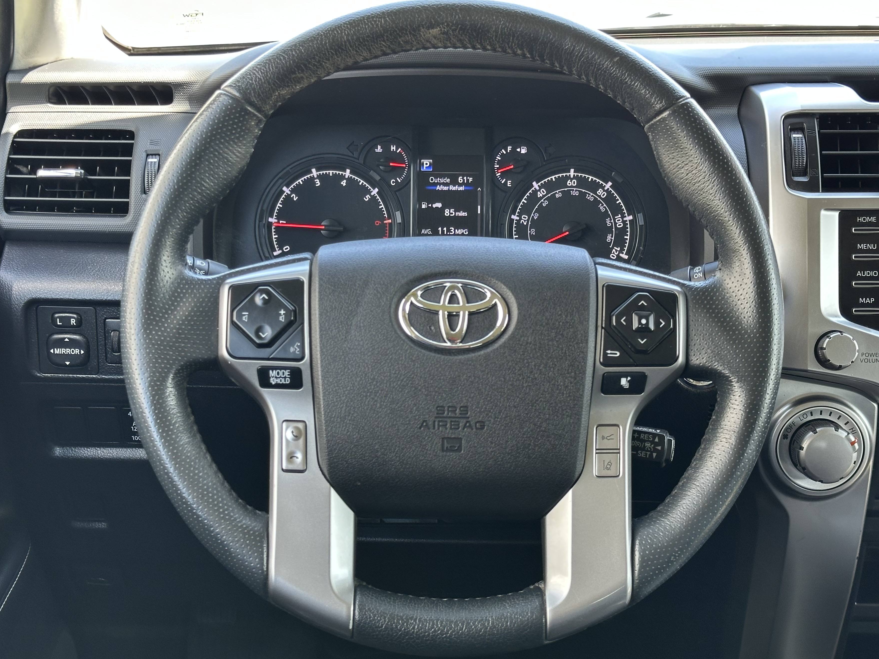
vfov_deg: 26.6
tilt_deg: -19.1
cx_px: 436
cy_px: 334
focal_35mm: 55
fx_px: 1397
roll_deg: +2.2
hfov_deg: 34.9
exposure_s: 1/67
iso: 80
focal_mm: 6.86
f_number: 1.78
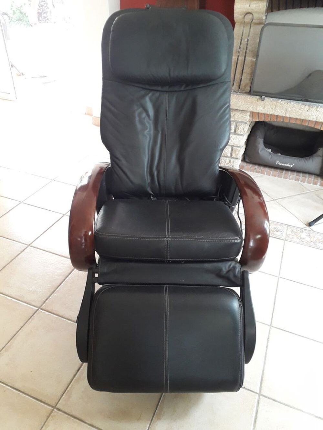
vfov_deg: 65.3
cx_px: 162
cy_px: 215
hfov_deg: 51.4
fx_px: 336
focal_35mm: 27
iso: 250
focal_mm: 3.6
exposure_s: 1/50
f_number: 1.9
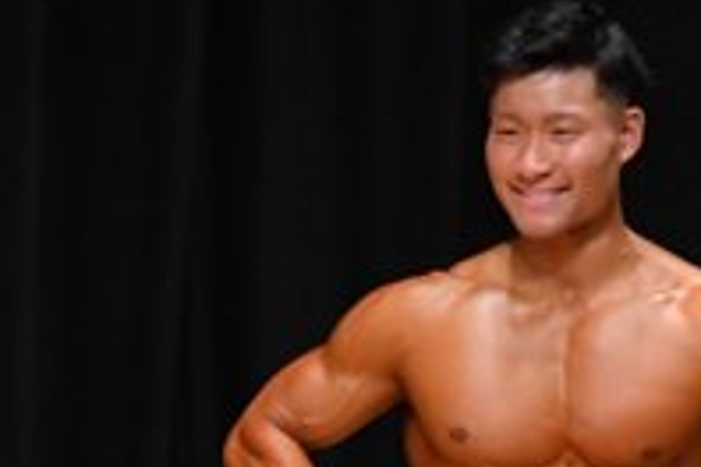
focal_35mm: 1055
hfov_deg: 2.0
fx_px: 20542
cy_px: 718
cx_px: -104
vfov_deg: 1.3
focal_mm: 180
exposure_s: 1/400
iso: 4000
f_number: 5.6
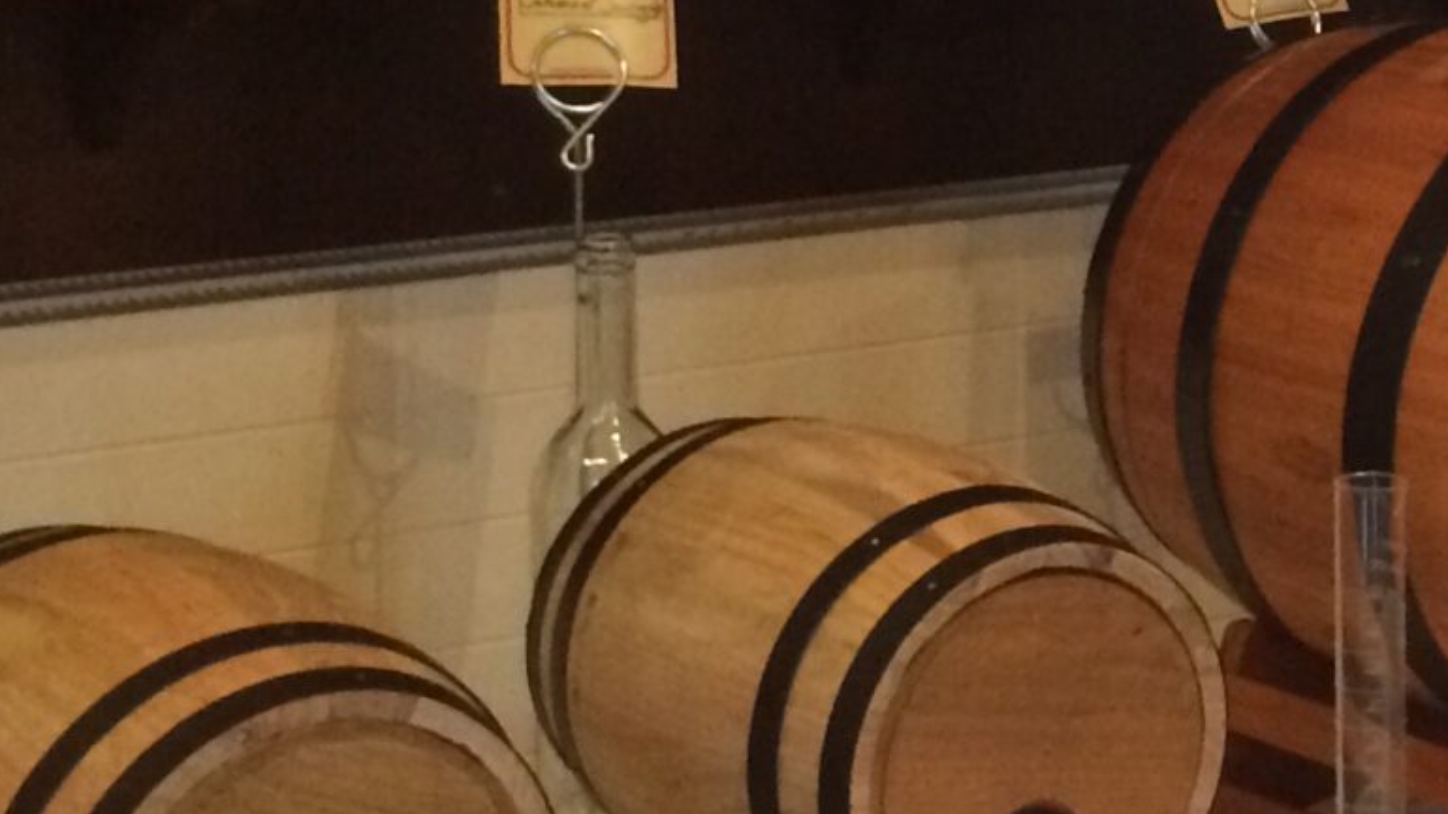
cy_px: 143
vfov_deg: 11.5
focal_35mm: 105
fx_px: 4031
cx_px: 1717
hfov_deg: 19.3
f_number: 2.2
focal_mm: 4.15
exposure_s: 1/17
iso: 320
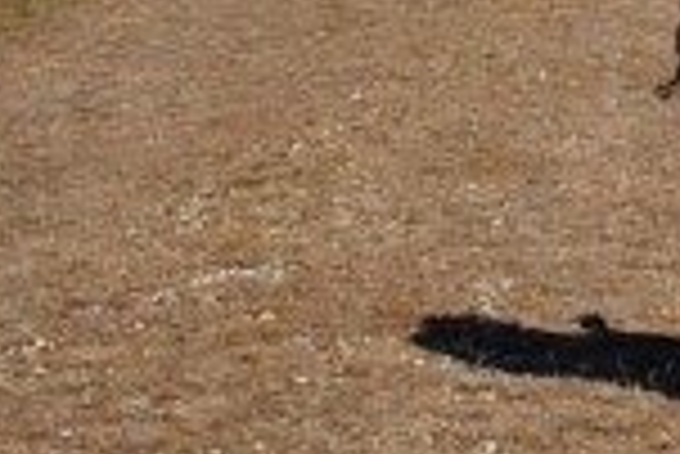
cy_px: -7
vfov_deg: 11.1
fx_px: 2307
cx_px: 1112
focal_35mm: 122
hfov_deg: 15.1
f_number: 5
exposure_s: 1/800
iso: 80
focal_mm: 24
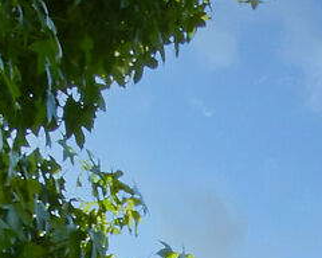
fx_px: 2144
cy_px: 1106
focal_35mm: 225
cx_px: 786
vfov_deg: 5.7
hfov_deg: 7.9
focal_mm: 24
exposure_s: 1/30
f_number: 16
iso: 220
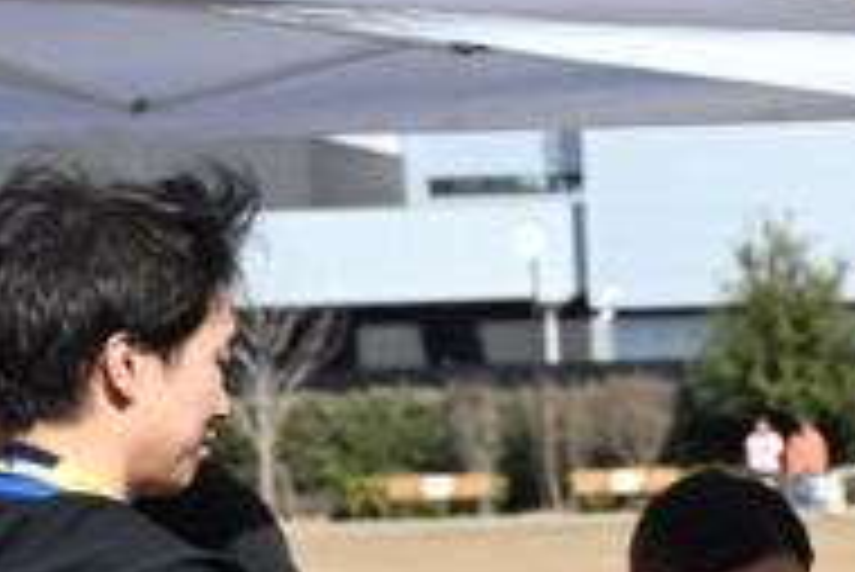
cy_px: 786
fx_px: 4801
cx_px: 1426
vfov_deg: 6.7
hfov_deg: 9.8
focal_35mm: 202
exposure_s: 1/800
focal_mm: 60
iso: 400
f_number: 7.1
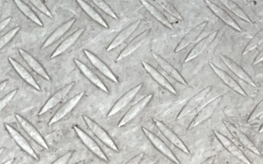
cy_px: -390
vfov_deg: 6.2
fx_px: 1355
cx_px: -61
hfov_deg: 10.9
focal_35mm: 189
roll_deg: +13.9
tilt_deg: -43.1
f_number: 1.8
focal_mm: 3
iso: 25
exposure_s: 1/100
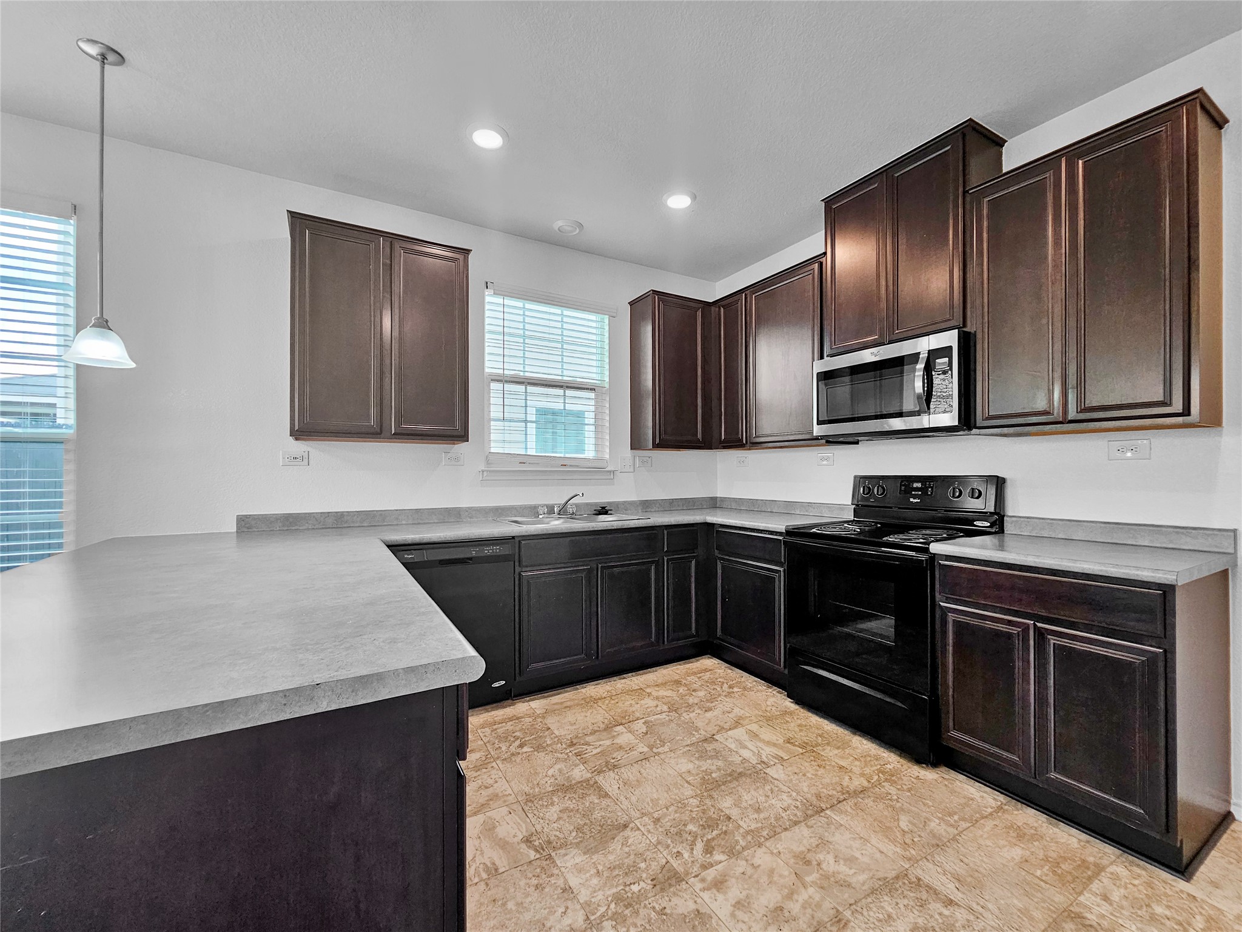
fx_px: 466
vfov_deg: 89.9
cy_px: 466
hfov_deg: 106.2
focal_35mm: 13
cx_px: 621
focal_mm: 2.2
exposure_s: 1/60
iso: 125
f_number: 2.2
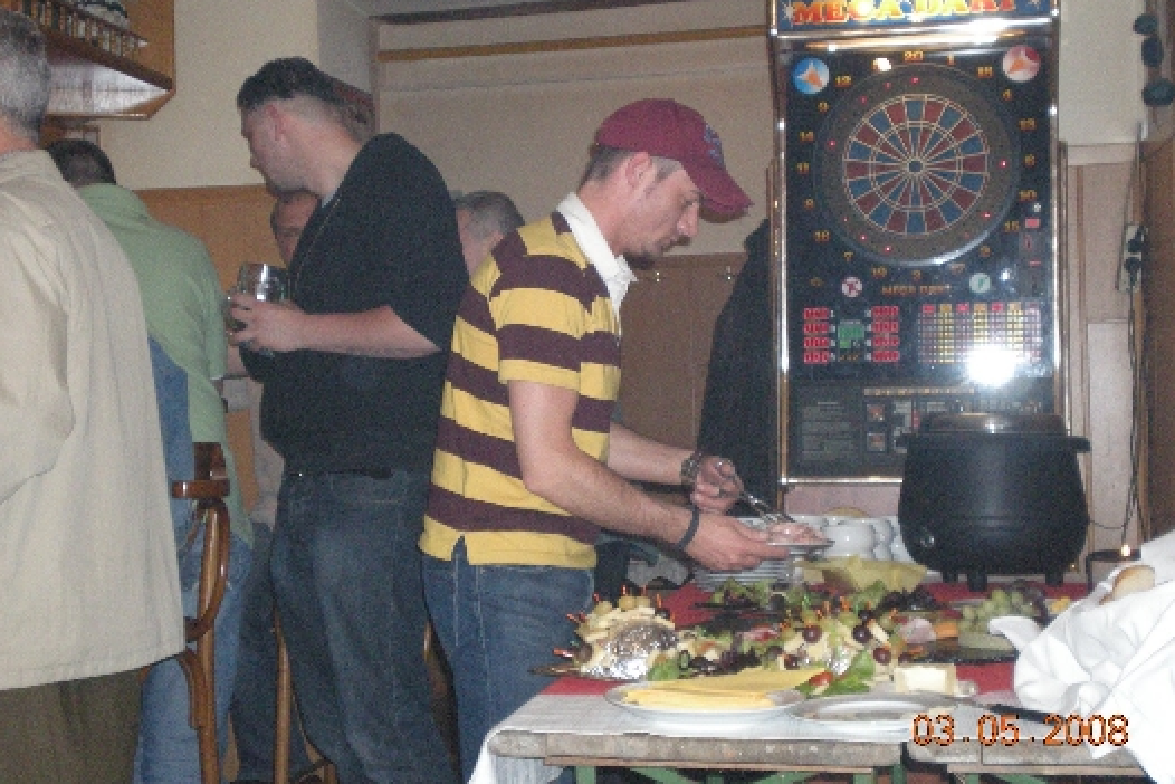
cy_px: 377
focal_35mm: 59
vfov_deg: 23.0
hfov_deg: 33.9
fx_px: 1926
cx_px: 582
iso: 640
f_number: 3.9
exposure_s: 1/60
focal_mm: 9.3
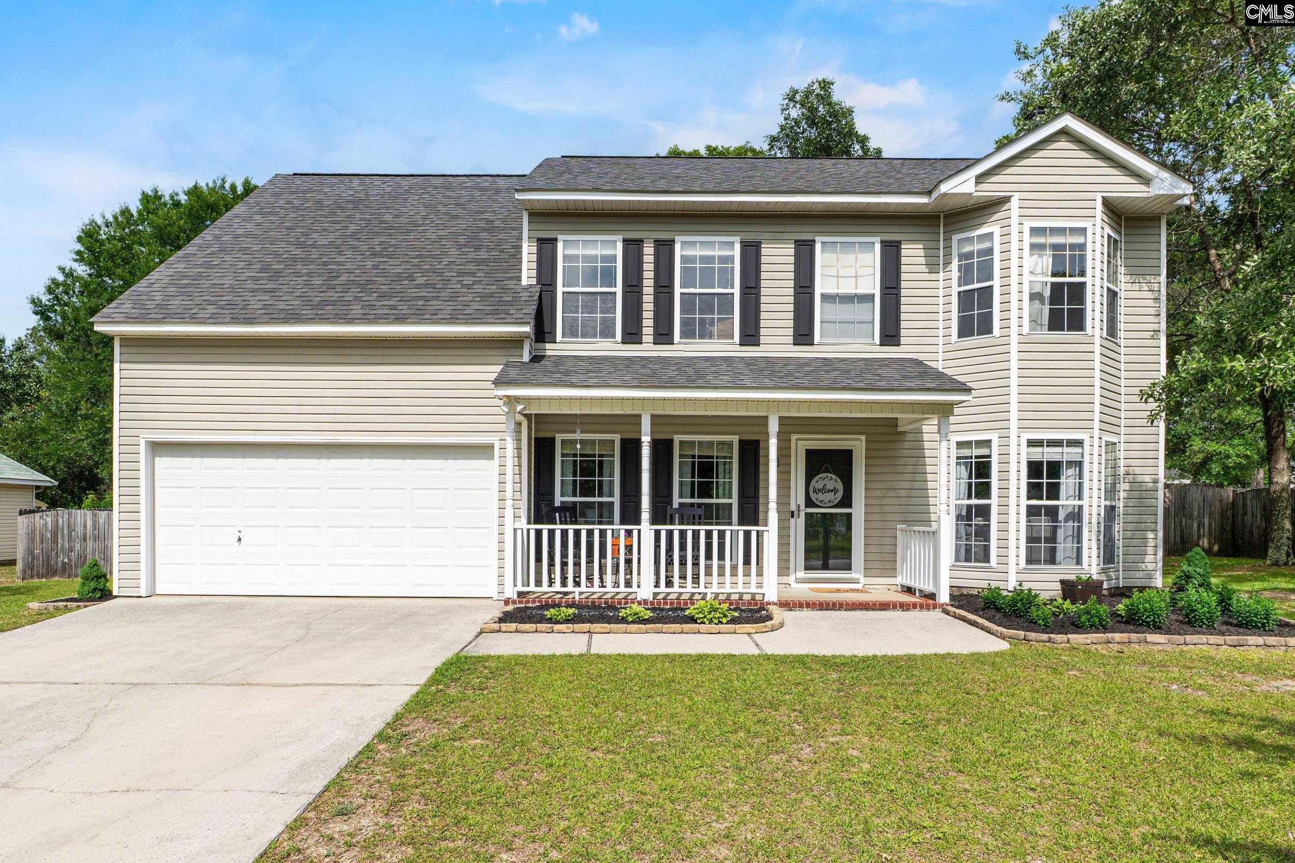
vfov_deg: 72.1
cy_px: 432
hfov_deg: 95.0
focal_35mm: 16
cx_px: 648
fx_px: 594
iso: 200
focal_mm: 11
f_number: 6.3
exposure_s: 1/800
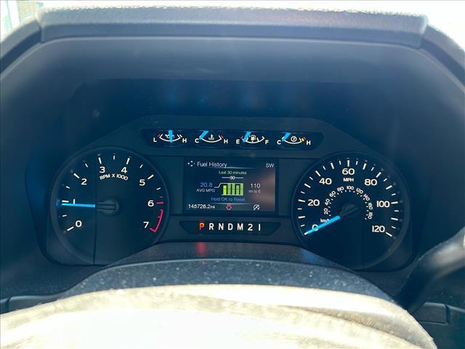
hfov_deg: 67.3
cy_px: 174
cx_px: 232
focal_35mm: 26
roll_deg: -0.4
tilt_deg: -19.7
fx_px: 349
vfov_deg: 53.1
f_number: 1.5
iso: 125
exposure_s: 1/82
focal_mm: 5.7
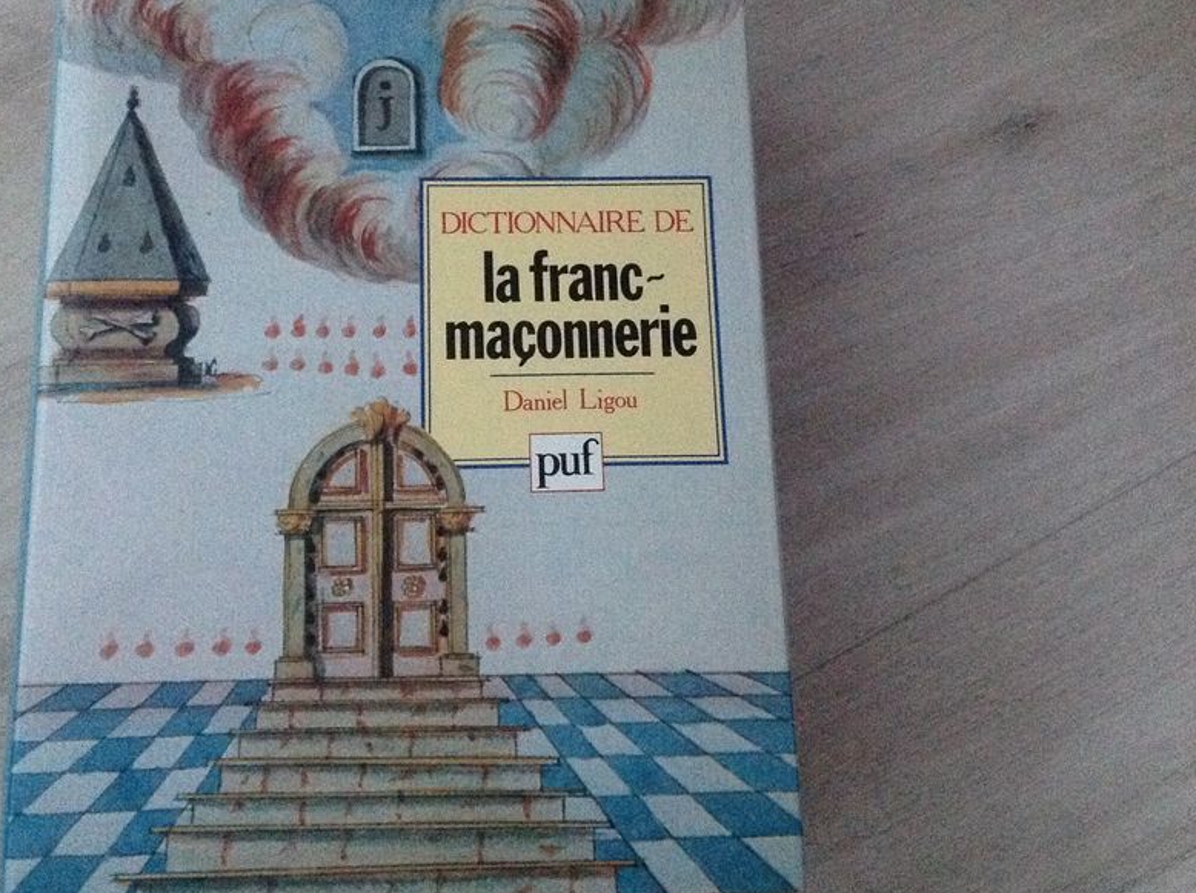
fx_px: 1552
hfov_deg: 42.1
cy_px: 402
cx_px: 529
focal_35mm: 45
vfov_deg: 32.1
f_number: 2.4
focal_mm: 4.28
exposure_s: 1/15
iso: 800
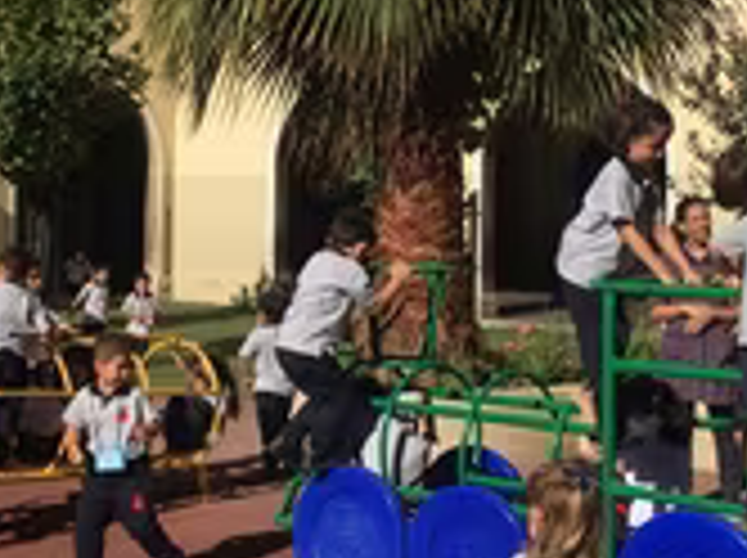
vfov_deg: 20.9
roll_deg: -1.3
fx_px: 1508
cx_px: 292
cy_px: 207
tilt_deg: +0.7
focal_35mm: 70
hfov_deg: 27.7
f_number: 2.2
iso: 32
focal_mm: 4.15
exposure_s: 1/2326
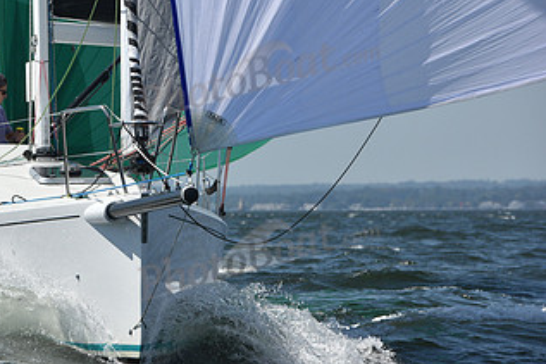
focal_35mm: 357
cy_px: 191
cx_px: 50
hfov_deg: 5.8
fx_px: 5411
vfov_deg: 3.8
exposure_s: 1/1250
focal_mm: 195
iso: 250
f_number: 9
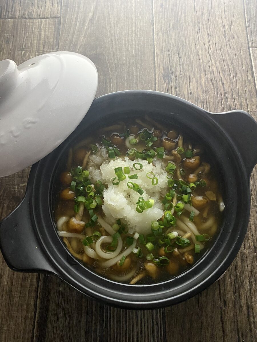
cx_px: 128
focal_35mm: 26
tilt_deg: -73.0
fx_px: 257
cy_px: 171
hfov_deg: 53.1
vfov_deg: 67.3
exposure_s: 1/42
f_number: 1.8
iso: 500
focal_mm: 4.25
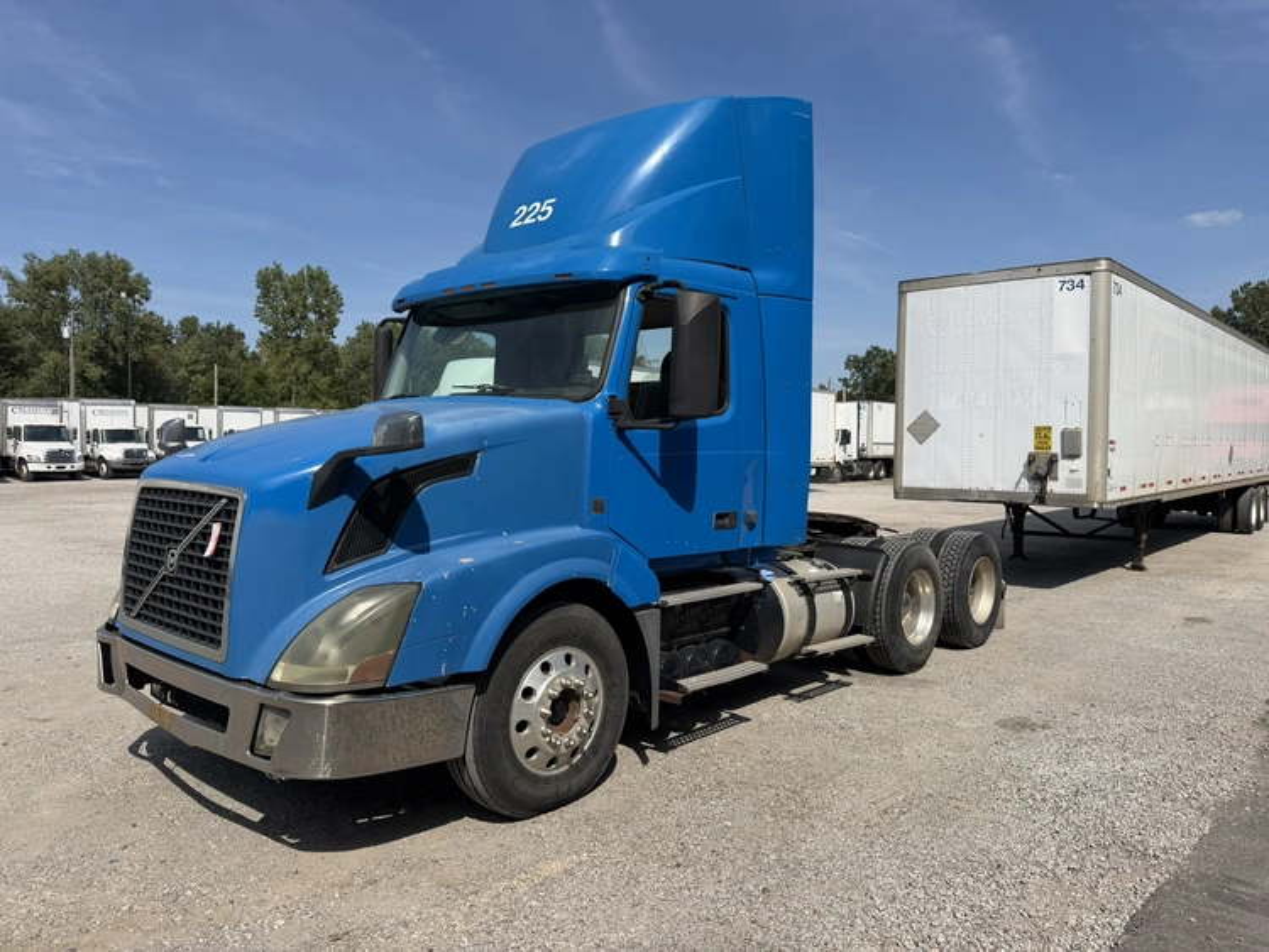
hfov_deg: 71.6
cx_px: 634
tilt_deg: -2.3
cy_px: 476
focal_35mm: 24
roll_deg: -1.3
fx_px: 880
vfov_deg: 56.8
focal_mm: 6.76
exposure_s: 1/5714
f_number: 1.78
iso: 80
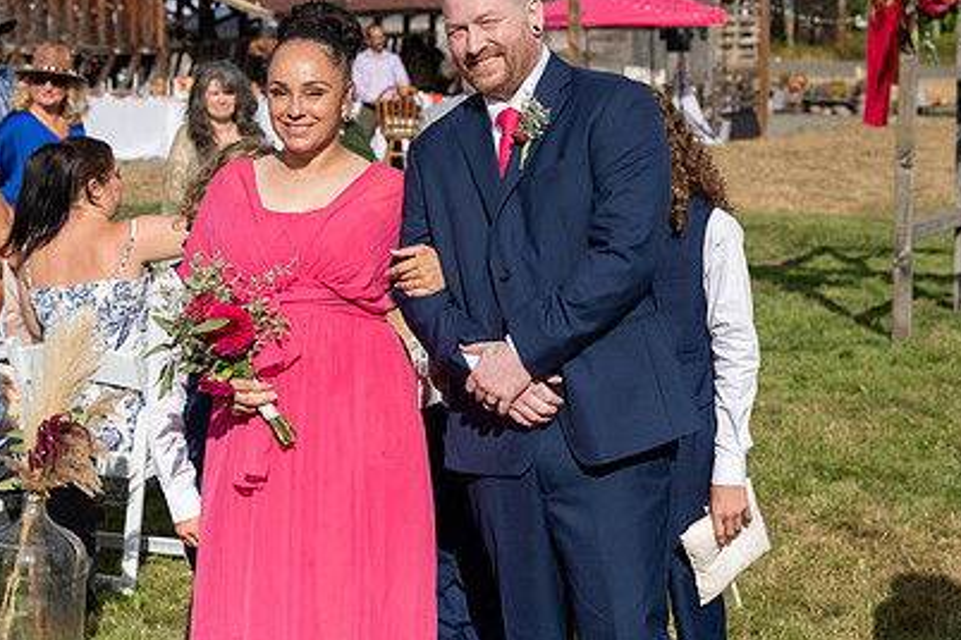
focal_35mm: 88
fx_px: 2349
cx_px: 524
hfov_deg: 23.1
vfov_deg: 15.5
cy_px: 226
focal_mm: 61
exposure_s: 1/5000
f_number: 5
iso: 400
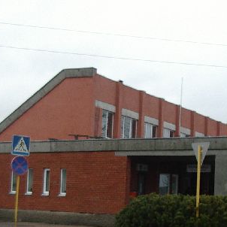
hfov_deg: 19.5
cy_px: 153
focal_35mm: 89
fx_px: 660
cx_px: 102
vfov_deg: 19.4
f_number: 2.6
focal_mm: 5.8
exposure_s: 1/30
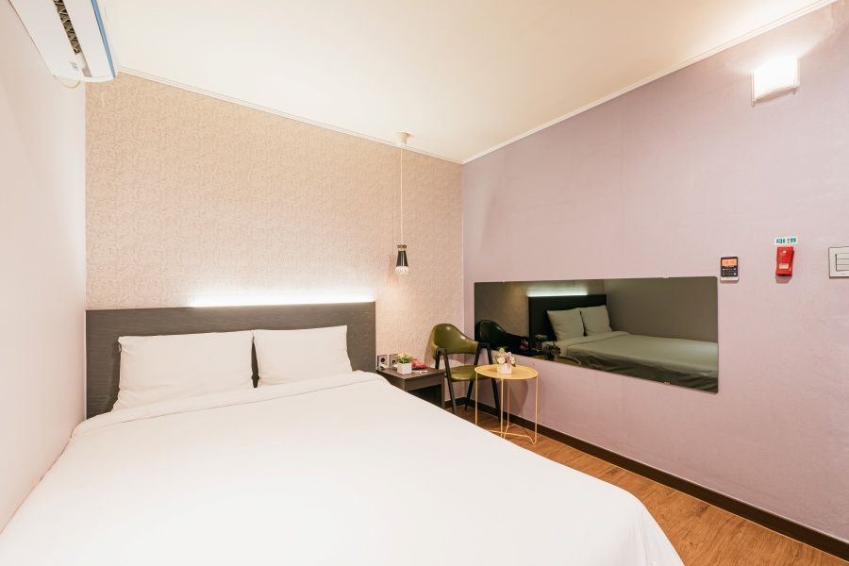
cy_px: 283
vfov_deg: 85.4
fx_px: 307
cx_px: 424
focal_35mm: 13
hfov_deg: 108.3
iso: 200
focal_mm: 13
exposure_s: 1
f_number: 10
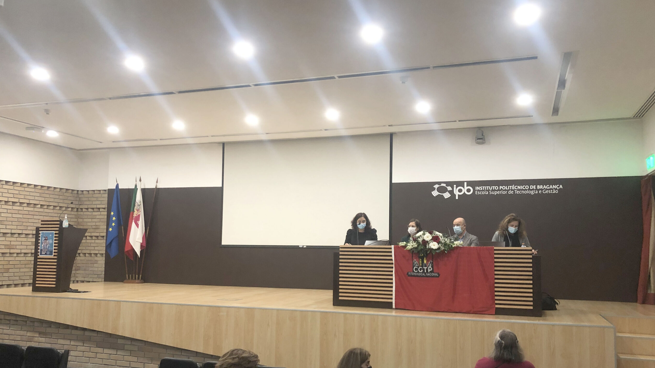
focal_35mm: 31
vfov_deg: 37.7
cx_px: 332
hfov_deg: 62.6
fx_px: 538
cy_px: 218
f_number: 1.8
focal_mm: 3.99
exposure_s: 1/17
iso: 64
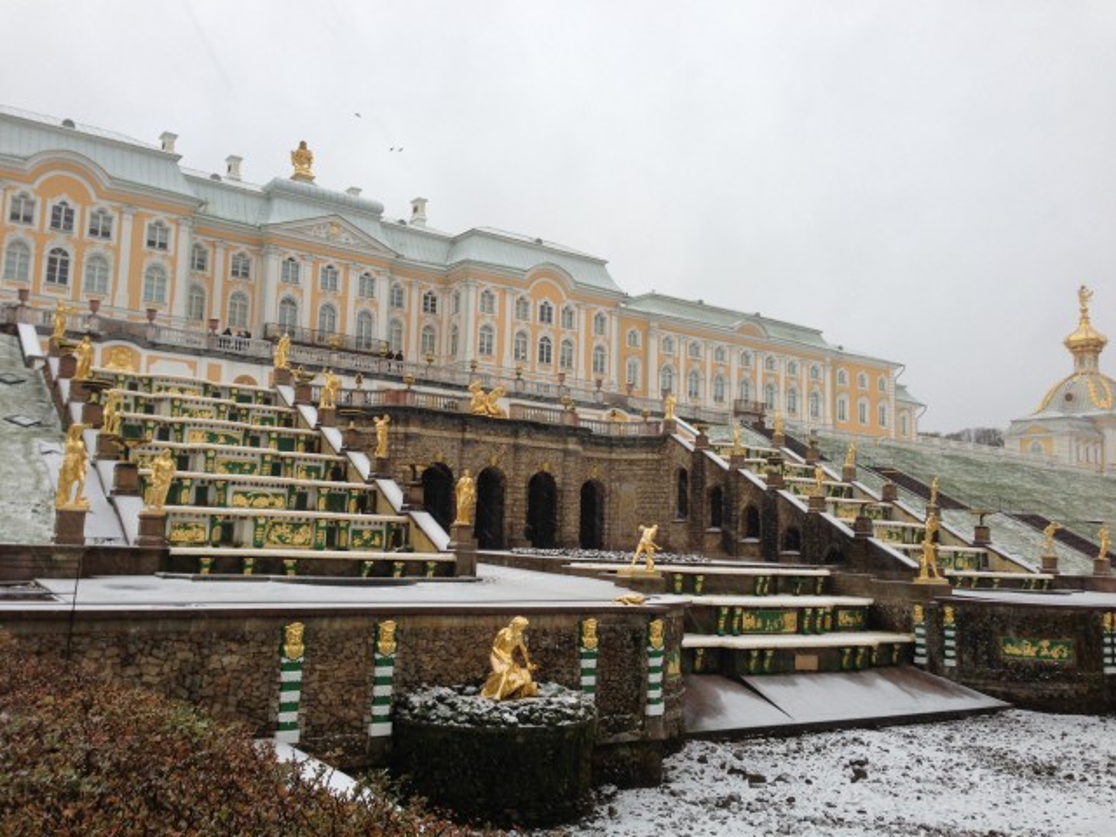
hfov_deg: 55.4
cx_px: 558
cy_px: 418
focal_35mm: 33
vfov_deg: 42.9
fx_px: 1064
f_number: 2.4
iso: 50
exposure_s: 1/144
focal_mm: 4.13
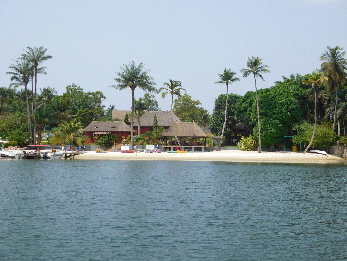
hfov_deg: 34.9
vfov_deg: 26.6
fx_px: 551
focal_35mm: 55
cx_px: 174
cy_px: 130
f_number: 4.2
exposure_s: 1/1000
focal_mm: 9.8
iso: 125
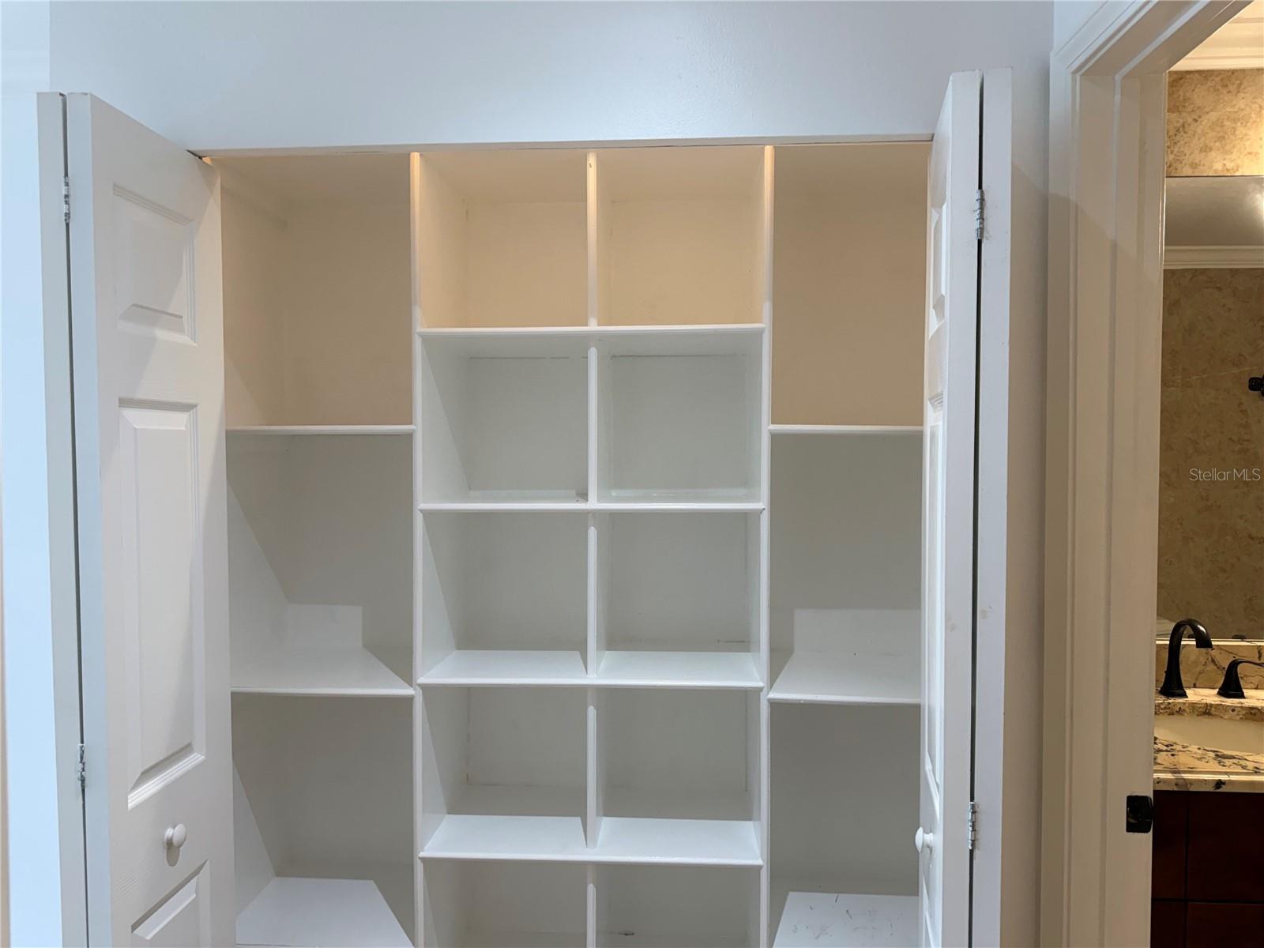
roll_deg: +0.1
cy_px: 474
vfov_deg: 56.8
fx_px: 876
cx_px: 632
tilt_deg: -2.2
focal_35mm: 24
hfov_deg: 71.6
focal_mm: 6.76
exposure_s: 1/120
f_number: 1.78
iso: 100
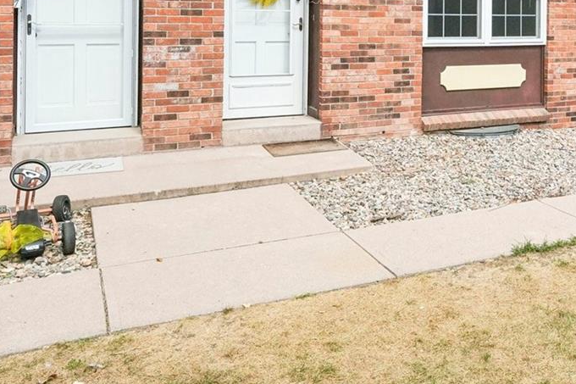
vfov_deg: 29.9
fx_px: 672
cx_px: 445
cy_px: 10
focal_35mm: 42
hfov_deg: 44.6
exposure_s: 1/2500
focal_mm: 11.9
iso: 800
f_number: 8
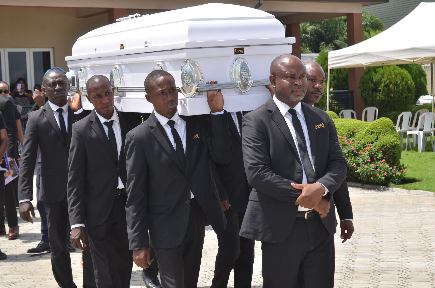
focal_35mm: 69
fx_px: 832
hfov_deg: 29.3
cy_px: 144
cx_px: 218
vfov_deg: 19.6
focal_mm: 46
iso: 100
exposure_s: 1/250
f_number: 8
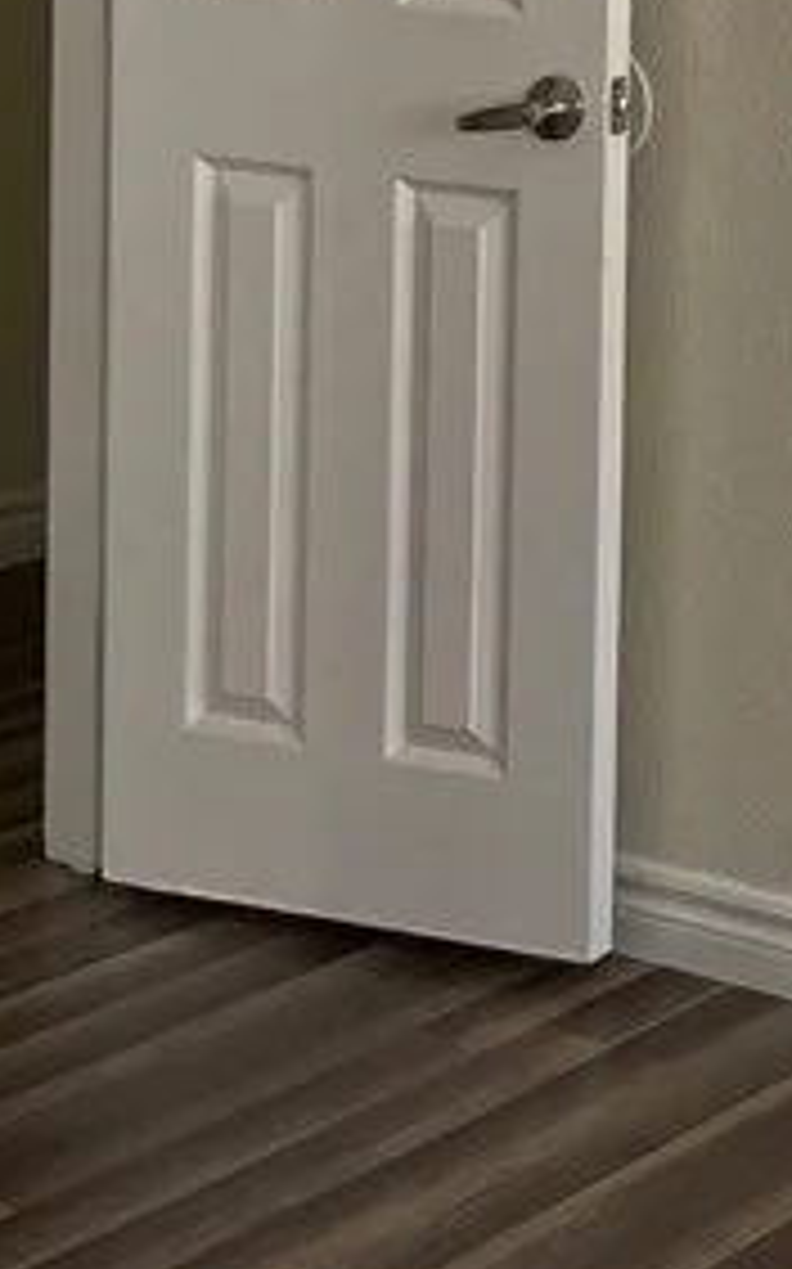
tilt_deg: -3.4
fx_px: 3457
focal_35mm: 100
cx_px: 1782
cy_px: -212
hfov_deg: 11.3
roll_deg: -2.1
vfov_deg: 19.7
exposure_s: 1/121
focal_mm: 5.1
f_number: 1.6
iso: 100
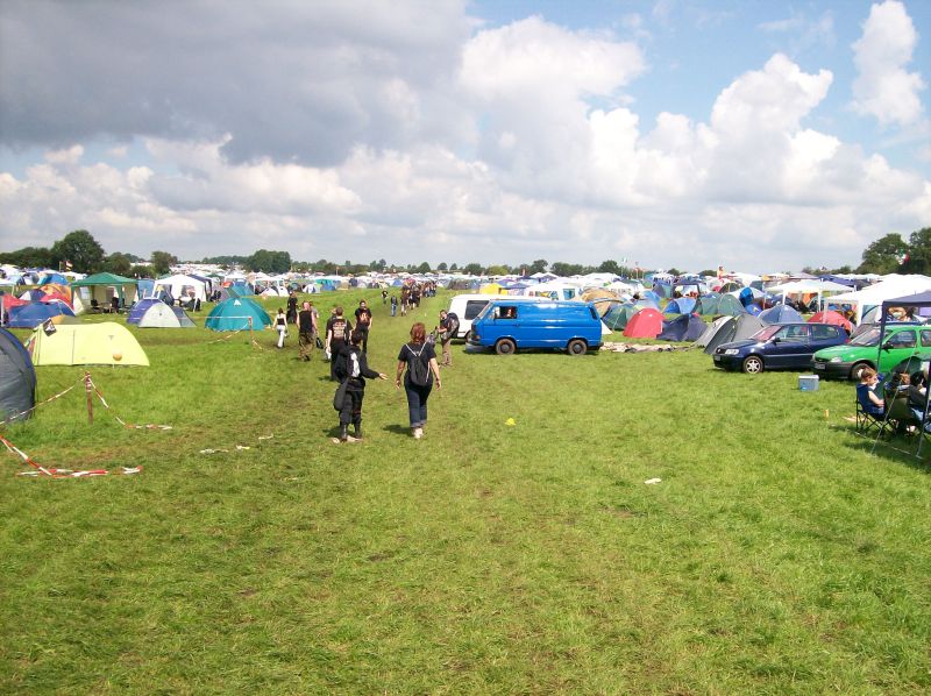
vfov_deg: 39.6
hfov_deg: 51.4
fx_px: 967
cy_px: 348
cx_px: 466
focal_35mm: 36
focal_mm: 6
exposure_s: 1/593
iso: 80
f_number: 4.8
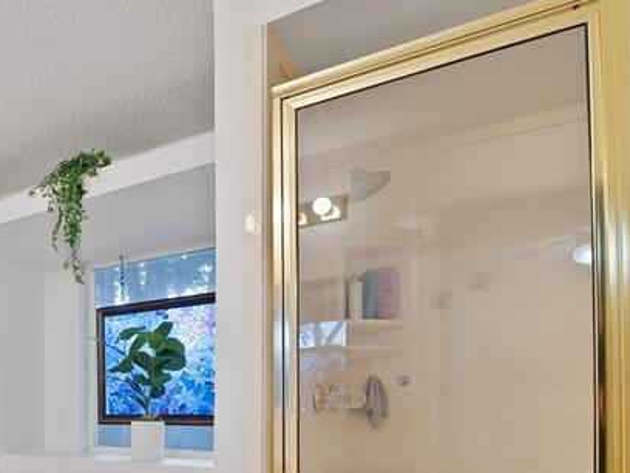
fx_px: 528
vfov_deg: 45.3
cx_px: 45
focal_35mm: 29
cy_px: 393
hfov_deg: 52.8
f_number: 9
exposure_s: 1/4
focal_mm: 12
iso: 640
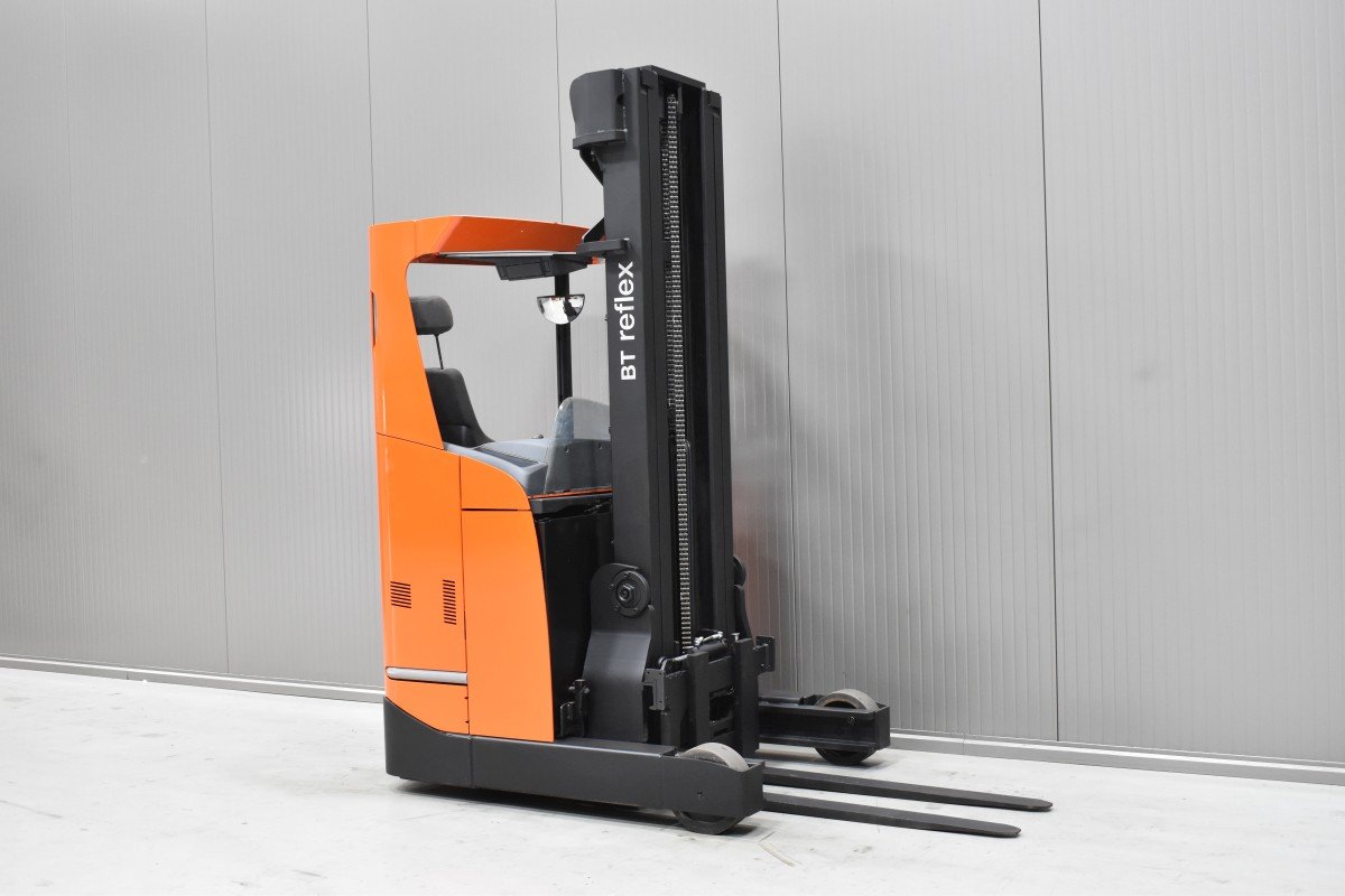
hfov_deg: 47.9
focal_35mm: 40
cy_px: 448
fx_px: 1513
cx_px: 672
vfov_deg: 33.0
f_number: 5.6
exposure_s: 1/20
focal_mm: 27
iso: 1600
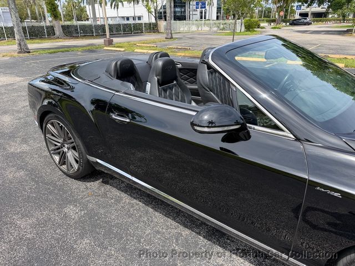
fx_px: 246
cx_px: 178
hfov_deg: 71.6
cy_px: 133
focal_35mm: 24
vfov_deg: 56.8
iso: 80
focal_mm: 6.76
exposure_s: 1/1727
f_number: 1.78
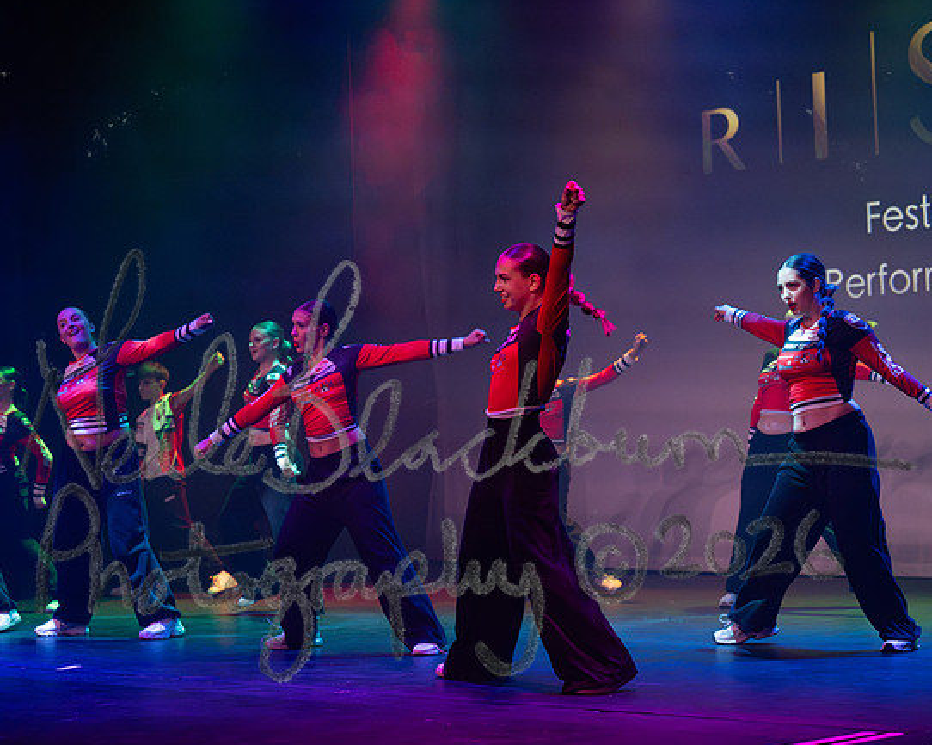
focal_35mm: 82
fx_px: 2261
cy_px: 380
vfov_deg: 18.7
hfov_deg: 23.3
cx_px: 391
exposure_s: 1/500
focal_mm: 70
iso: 5000
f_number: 4
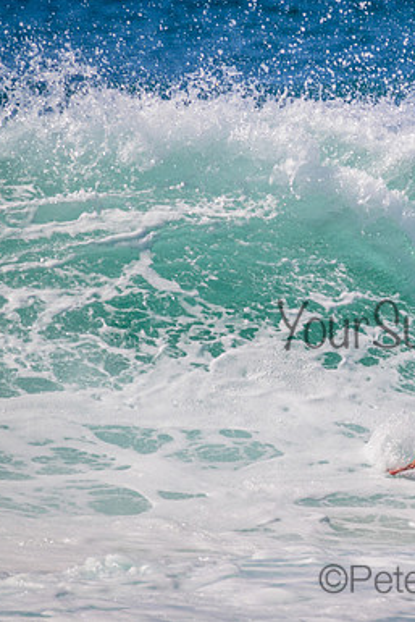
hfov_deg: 1.0
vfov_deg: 1.5
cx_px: 509
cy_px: 267
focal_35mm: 1374
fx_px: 23736
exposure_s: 1/1600
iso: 800
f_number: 11
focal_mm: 800
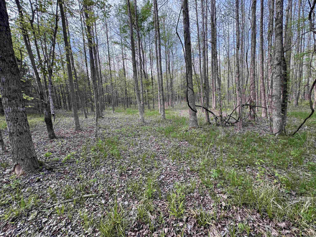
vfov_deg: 85.7
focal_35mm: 14
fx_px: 128
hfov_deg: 102.1
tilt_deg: -6.3
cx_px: 158
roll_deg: +4.0
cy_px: 118
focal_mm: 2.22
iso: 40
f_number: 2.2
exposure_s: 1/183
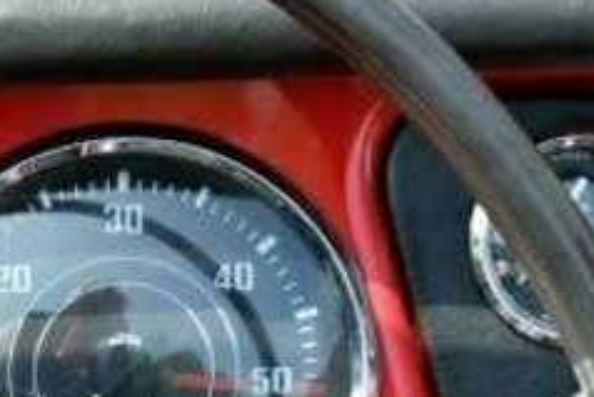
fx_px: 4656
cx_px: 77
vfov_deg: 4.8
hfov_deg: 7.3
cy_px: 712
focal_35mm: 282
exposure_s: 1/200
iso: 200
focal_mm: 37.4
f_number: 4.5
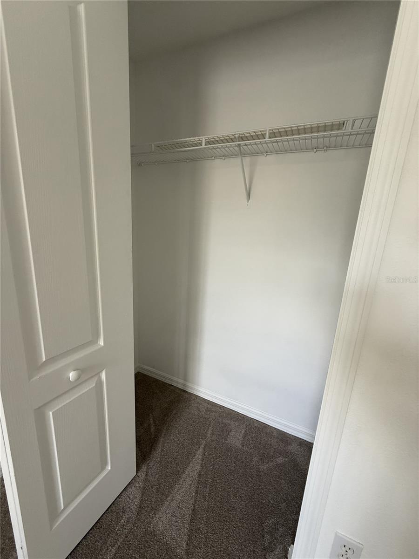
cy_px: 280
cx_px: 210
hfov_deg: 85.7
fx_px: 226
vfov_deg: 102.1
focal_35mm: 14
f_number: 2.2
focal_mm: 2.22
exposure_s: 1/99
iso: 160
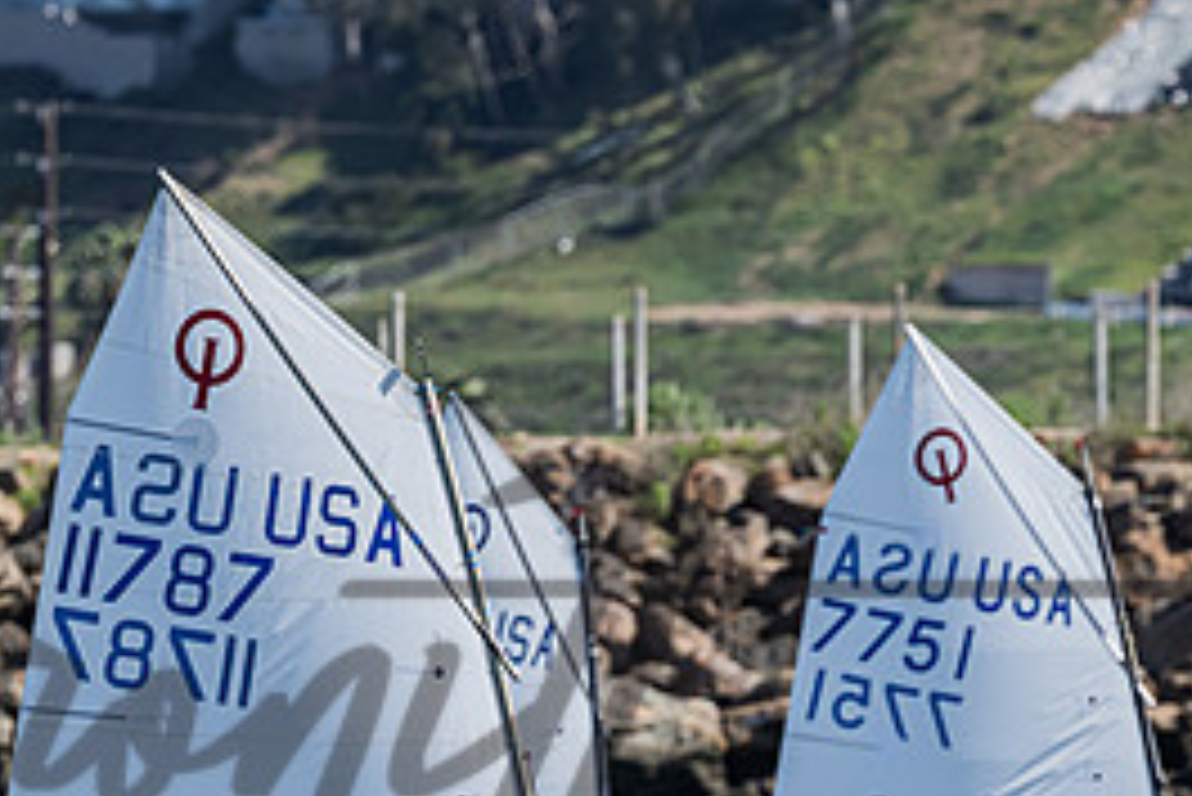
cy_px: 859
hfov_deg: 2.3
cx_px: 291
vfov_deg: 1.6
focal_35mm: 883
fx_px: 29252
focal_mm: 340
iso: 320
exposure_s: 1/1000
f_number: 8
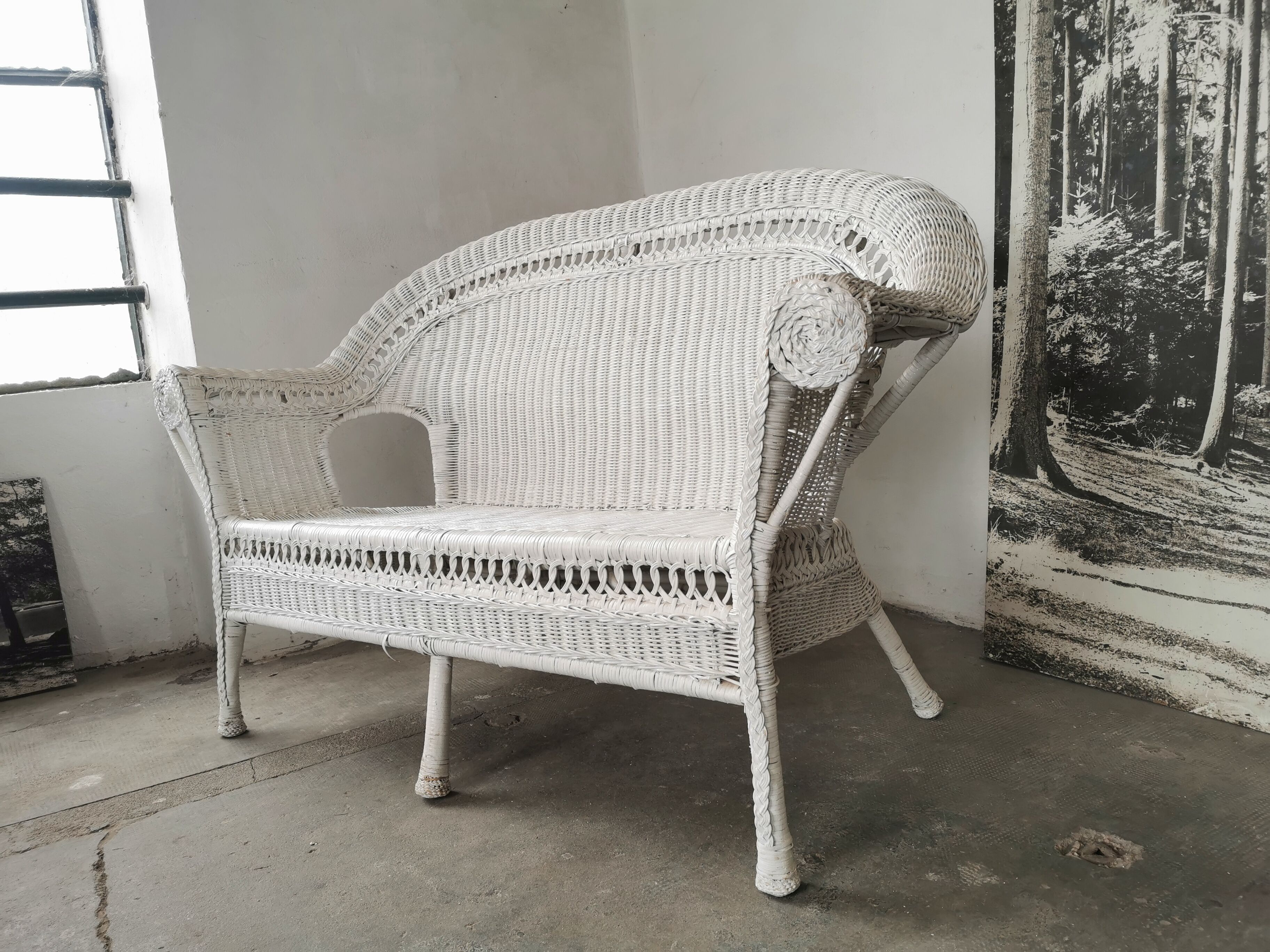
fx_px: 991
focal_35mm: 27
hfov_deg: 65.3
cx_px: 635
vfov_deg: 51.4
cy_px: 476
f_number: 1.6
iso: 50
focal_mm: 5.56
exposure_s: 1/120
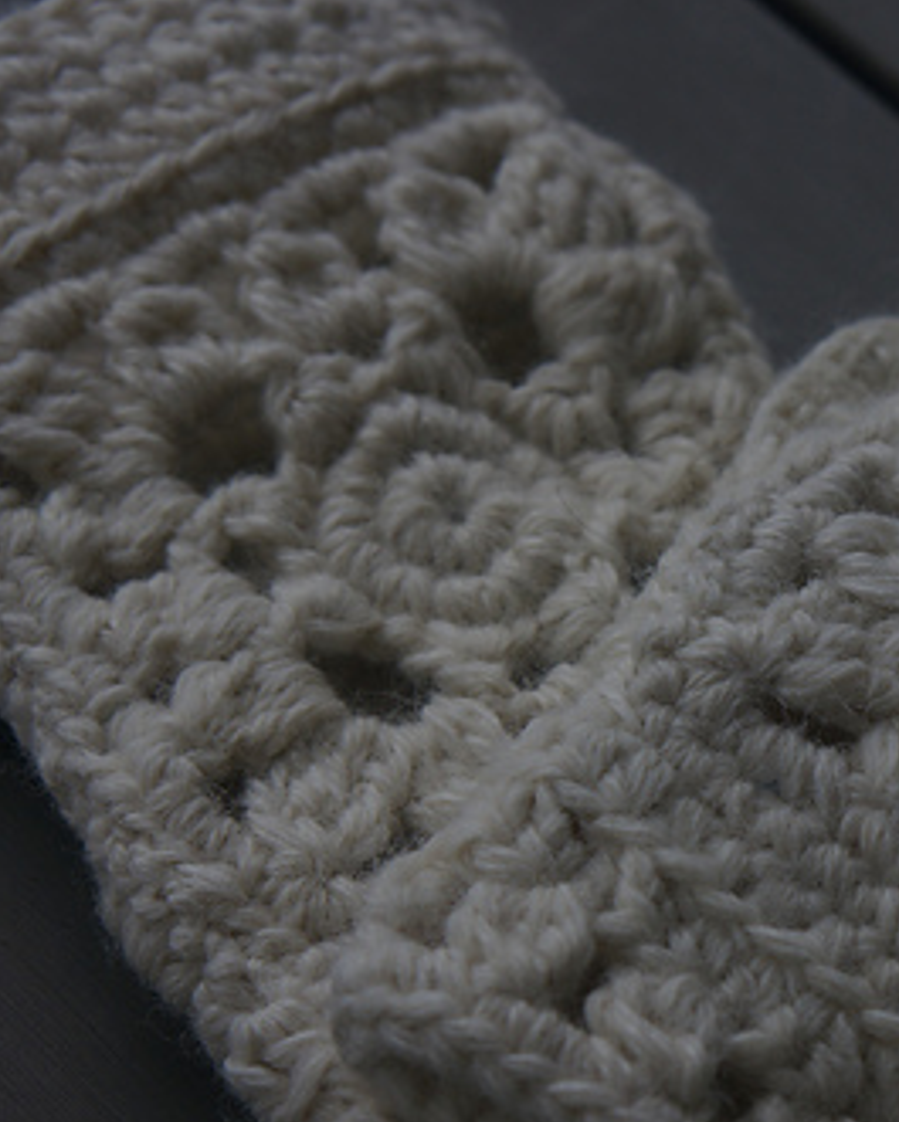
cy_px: 676
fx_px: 4521
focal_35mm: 136
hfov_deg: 11.2
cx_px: 967
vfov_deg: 14.1
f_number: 4.5
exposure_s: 1/100
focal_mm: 50
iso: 200
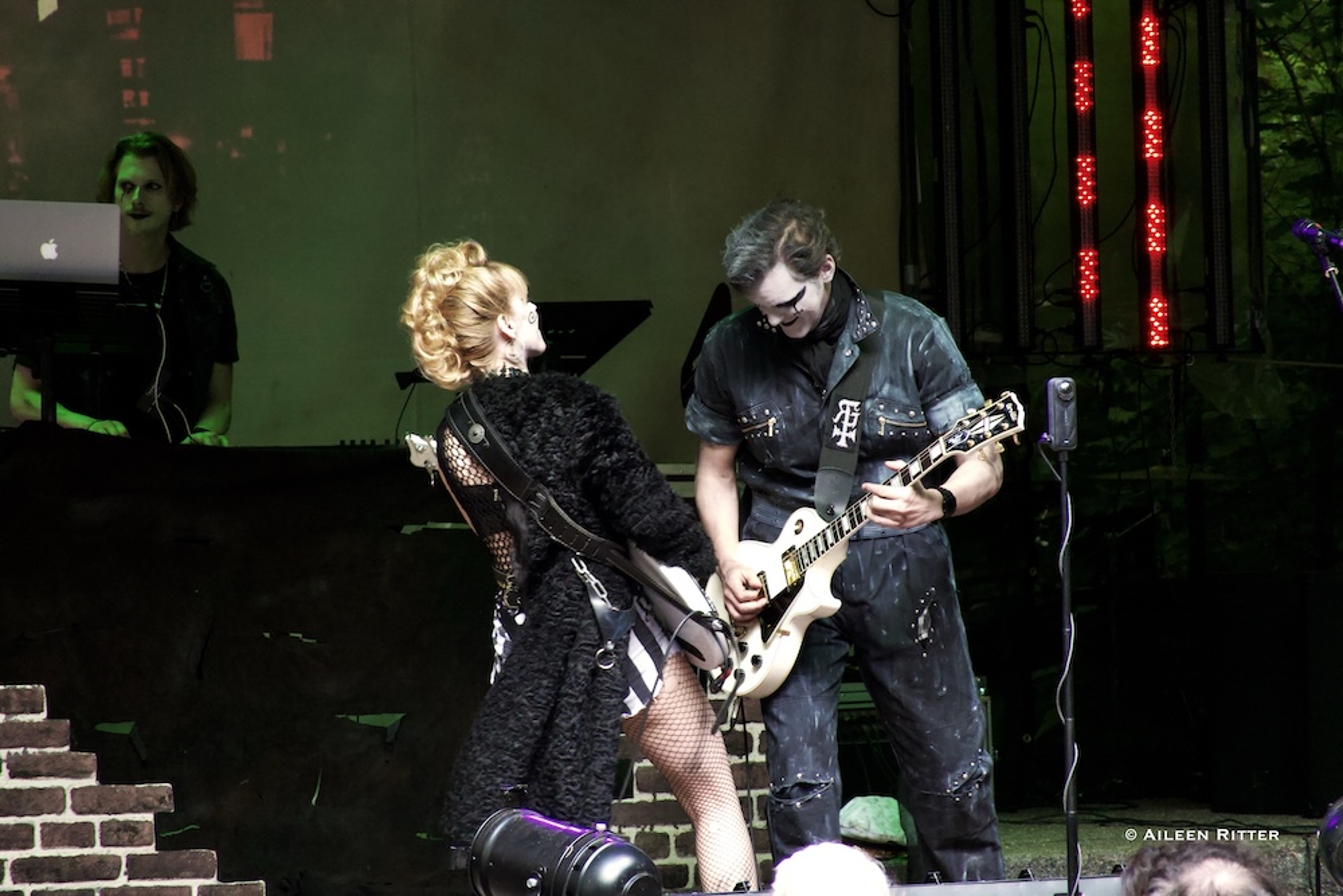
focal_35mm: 200
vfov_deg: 6.9
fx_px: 7462
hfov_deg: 10.3
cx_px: 672
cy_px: 448
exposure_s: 1/125
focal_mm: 72
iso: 2000
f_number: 4.5
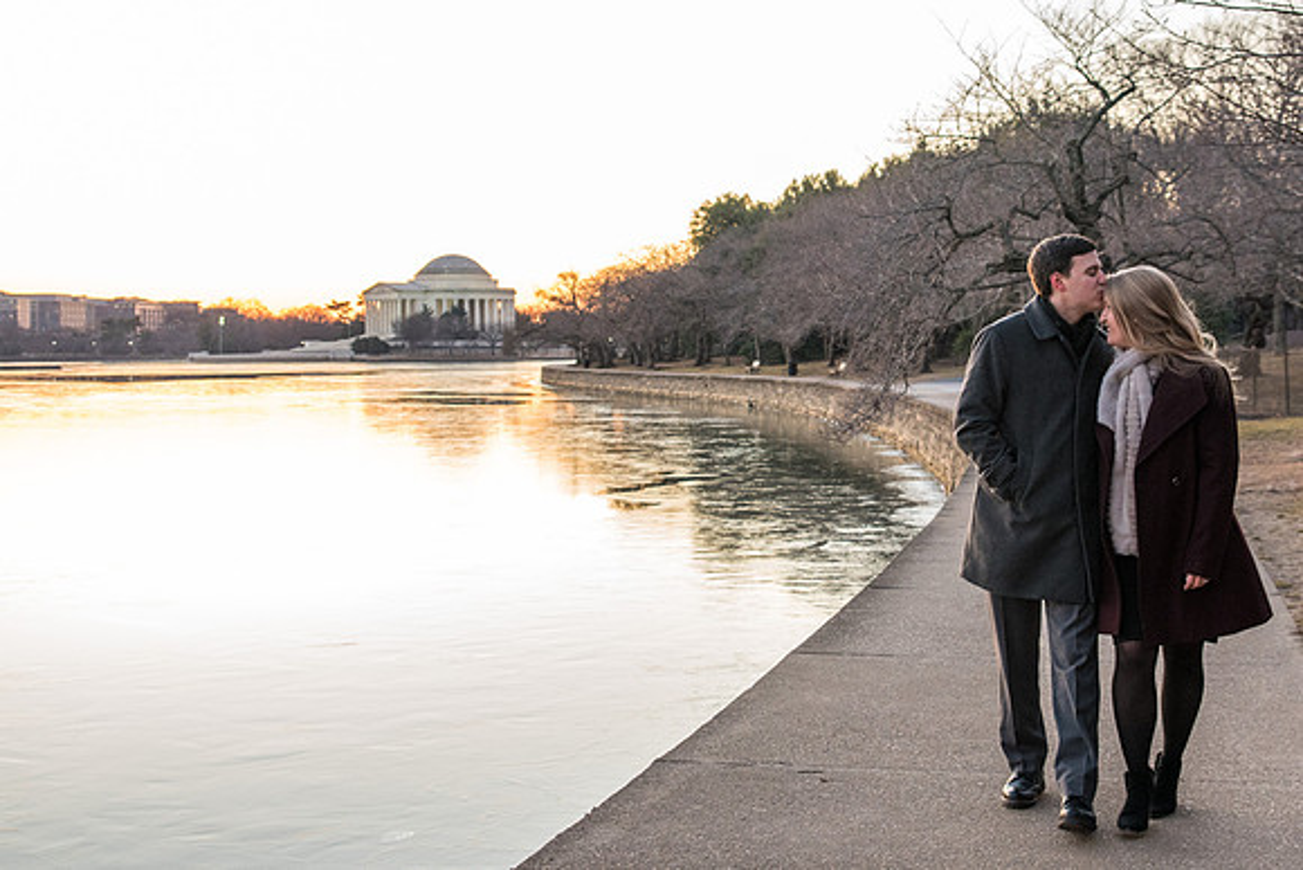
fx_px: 1996
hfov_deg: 36.0
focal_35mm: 55
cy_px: 366
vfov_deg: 24.5
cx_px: 793
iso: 1000
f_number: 2.8
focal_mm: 38
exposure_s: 1/100
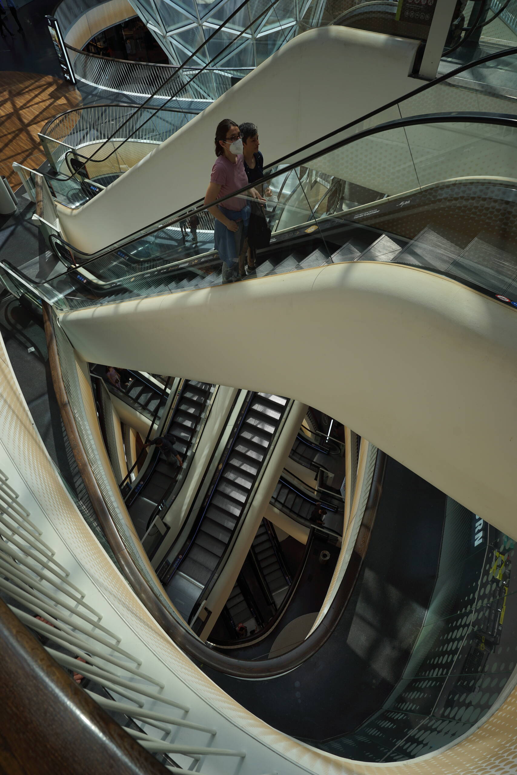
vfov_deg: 84.0
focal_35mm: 20
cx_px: 258
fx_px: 431
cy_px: 388
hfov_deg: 61.9
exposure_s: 1/125
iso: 100
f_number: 7.1
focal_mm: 20
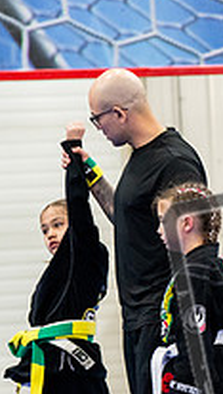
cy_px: 235
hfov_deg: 3.6
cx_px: 168
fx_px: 3592
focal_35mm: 343
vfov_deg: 6.3
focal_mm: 117
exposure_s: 1/500
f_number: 2.8
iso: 3200
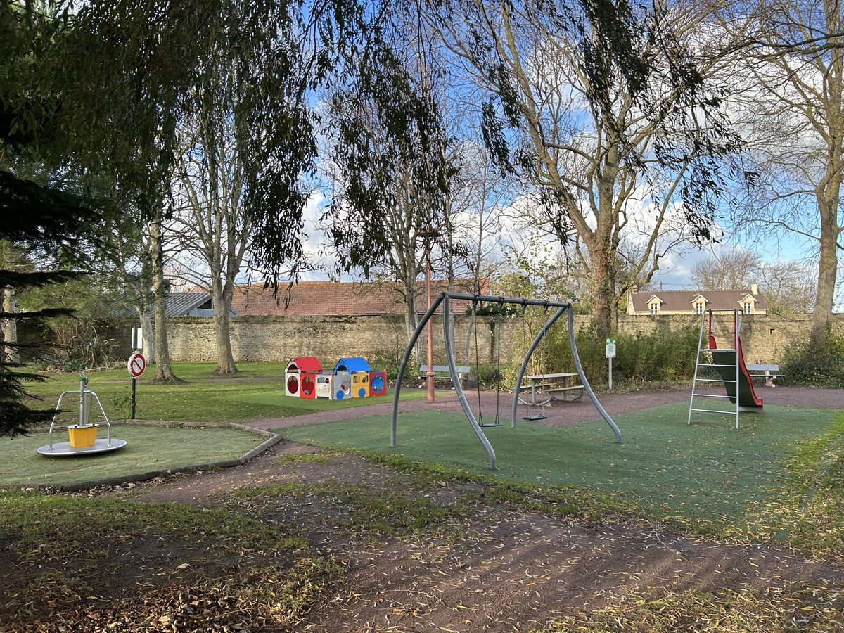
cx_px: 422
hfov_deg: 67.3
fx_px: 634
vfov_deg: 53.1
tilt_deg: +0.9
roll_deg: +0.8
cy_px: 316
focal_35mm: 26
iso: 50
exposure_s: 1/880
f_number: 1.5
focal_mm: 5.7
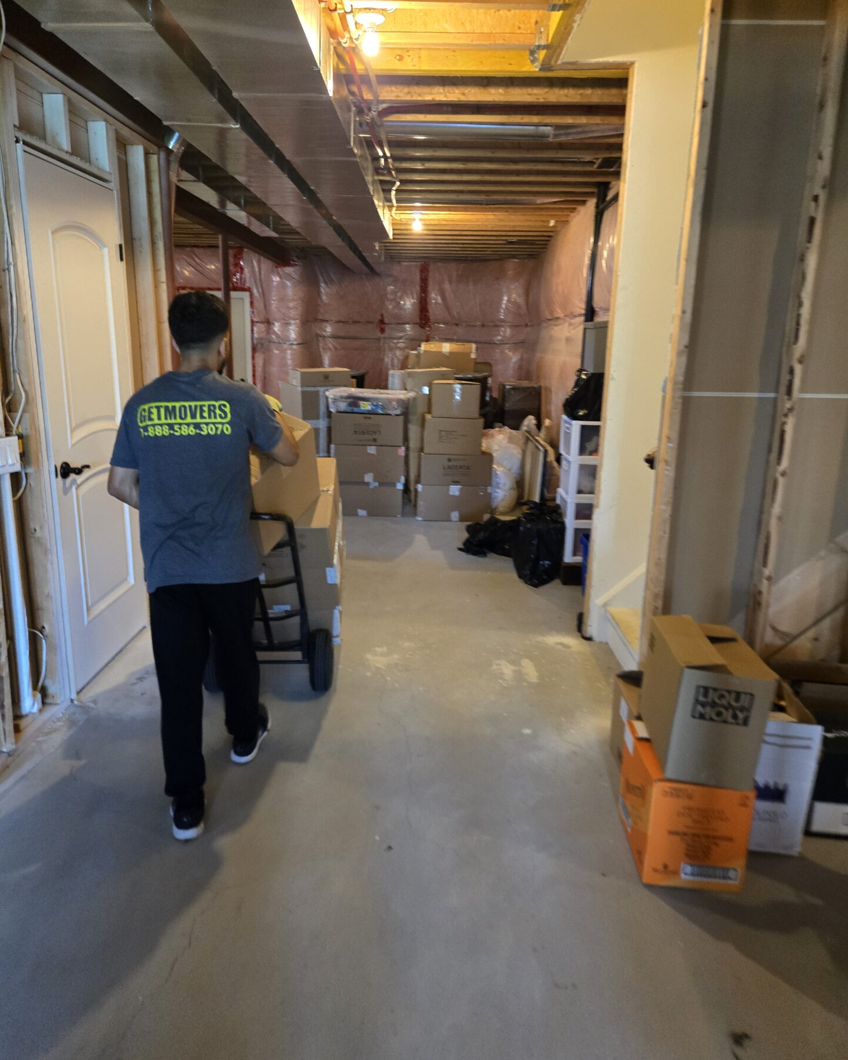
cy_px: 525
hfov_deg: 58.8
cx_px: 424
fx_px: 753
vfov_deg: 70.3
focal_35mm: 24
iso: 1000
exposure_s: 1/60
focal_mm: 5.4
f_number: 1.8
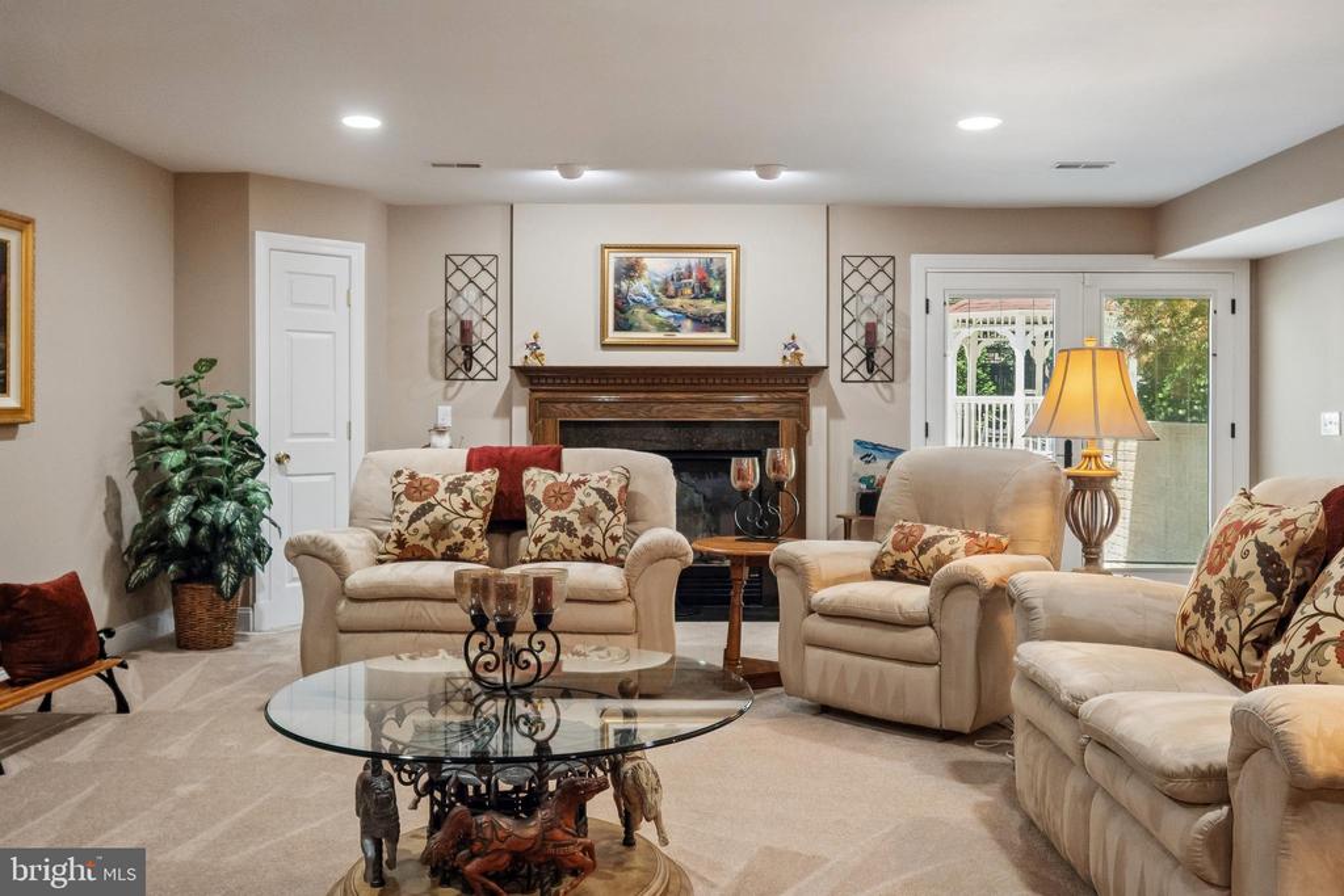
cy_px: 448
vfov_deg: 43.6
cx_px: 672
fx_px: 1120
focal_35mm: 30
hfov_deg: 61.9
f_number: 5.6
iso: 400
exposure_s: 1/80
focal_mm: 20
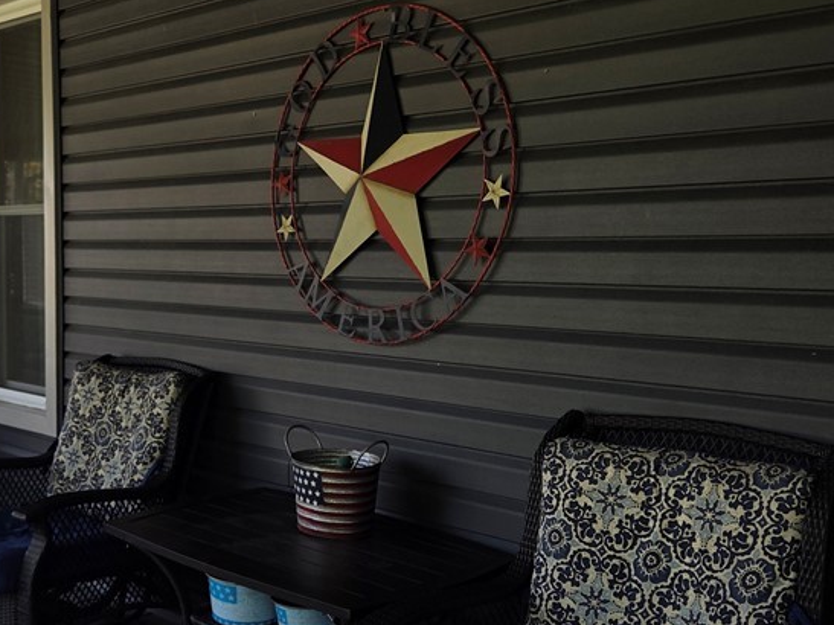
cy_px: 357
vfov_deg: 33.5
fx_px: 1036
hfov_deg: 43.7
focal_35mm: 43
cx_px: 345
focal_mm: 5.4
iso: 80
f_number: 1.8
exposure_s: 1/909
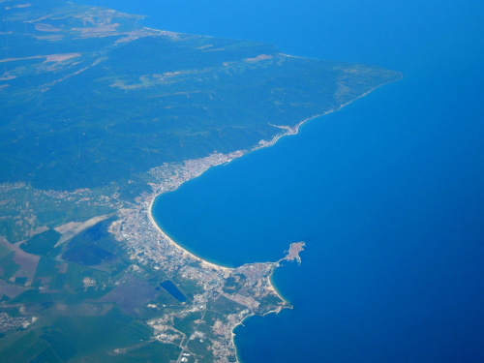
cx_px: 242
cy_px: 182
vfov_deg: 30.3
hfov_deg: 39.7
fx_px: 671
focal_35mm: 48
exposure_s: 1/640
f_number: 4
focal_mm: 8.7
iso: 100
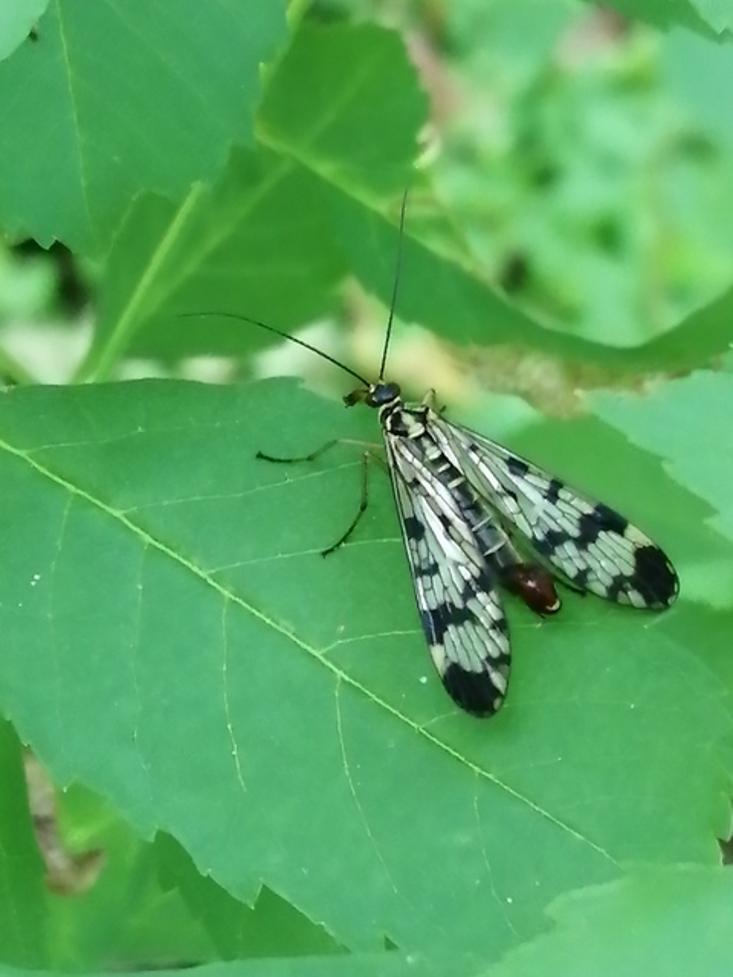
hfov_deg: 14.4
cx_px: 366
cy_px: 488
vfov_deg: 19.1
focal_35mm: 103
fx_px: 2908
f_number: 1.8
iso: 200
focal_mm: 3.46
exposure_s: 1/36
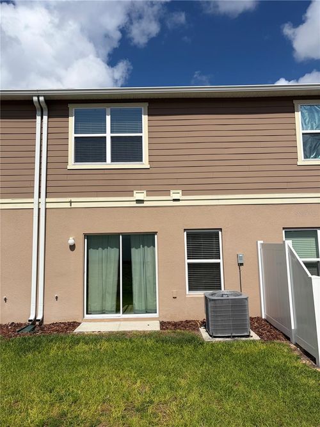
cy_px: 214
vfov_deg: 67.3
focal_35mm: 26
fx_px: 321
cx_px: 160
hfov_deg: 53.0
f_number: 1.6
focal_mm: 5.96
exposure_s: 1/6993
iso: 50
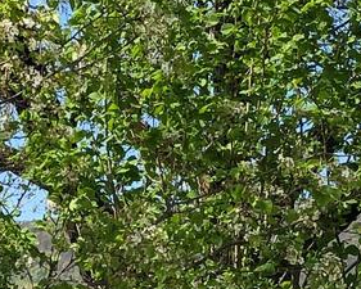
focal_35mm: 199
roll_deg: -0.6
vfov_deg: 7.7
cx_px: 9
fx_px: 2127
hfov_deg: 9.6
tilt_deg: +3.8
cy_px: 304
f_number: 1.8
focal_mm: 3.99
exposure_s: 1/1000
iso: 20
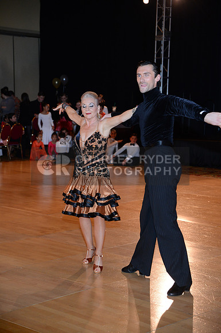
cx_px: 110
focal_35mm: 75
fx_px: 693
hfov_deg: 18.1
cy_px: 166
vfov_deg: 27.0
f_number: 4.5
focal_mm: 75
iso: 2000
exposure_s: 1/200
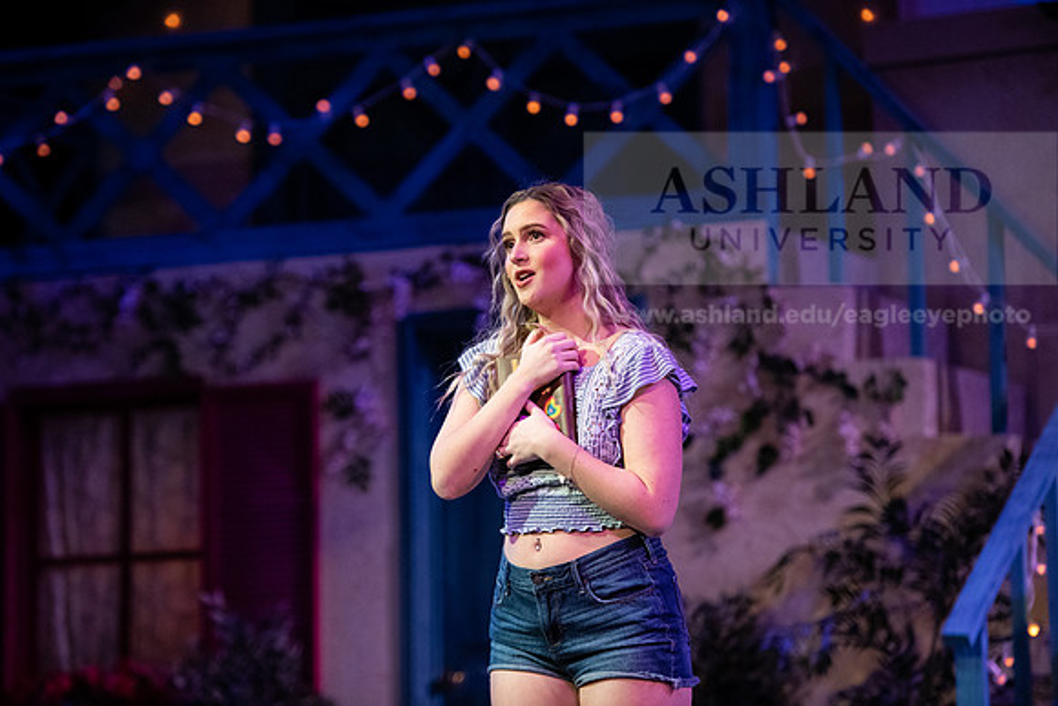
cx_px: 529
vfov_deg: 10.2
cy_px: 353
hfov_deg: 15.2
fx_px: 3968
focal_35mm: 135
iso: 3200
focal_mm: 135
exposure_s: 1/320
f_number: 3.2
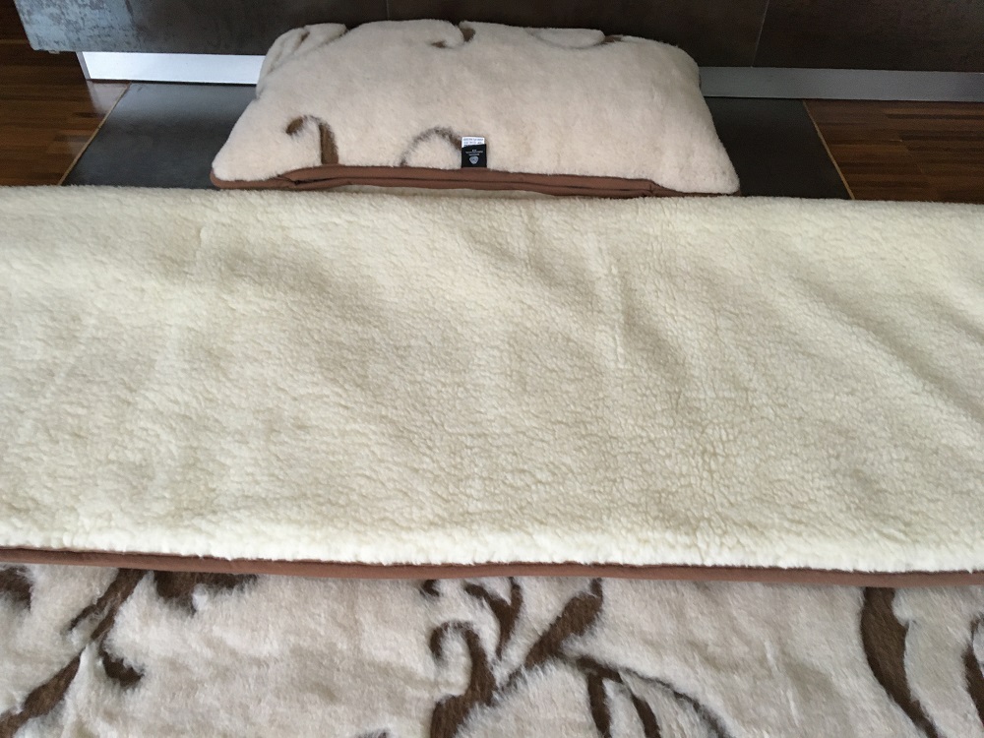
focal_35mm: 29
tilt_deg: -45.9
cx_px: 492
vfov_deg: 48.2
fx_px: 824
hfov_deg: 61.7
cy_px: 369
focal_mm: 4.15
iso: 160
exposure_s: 1/33
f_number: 2.2
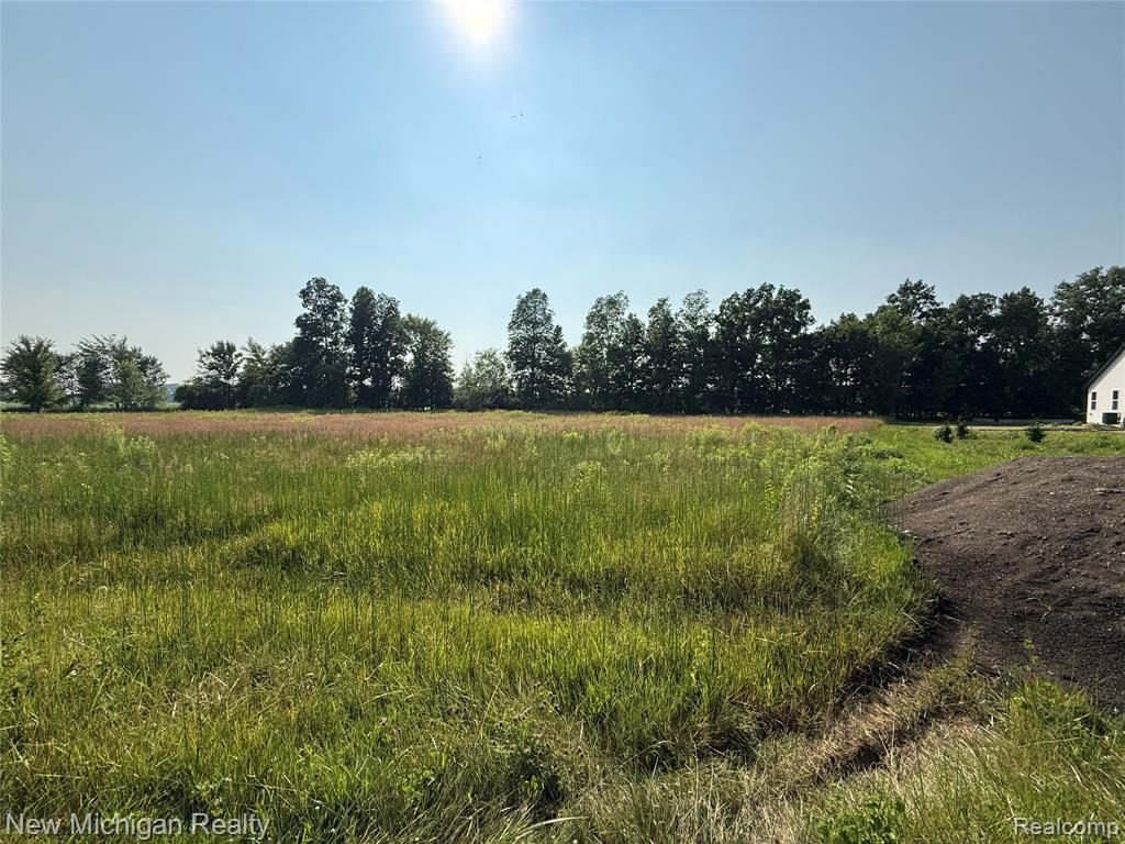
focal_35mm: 14
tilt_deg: -1.8
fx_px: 455
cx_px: 562
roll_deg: -0.8
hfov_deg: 102.1
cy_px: 422
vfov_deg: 85.7
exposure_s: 1/4425
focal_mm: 2.22
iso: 80
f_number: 2.2
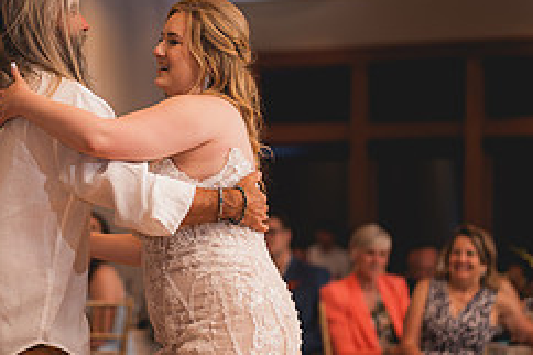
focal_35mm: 120
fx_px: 1775
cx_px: 172
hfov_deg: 17.0
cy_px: 169
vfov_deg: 11.4
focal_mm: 50
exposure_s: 1/250
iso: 125
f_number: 1.2
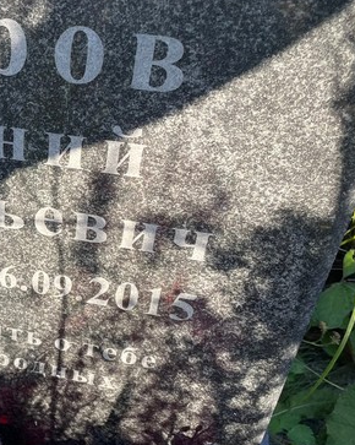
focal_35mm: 56
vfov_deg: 33.6
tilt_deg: -36.4
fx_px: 736
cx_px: -33
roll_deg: +1.2
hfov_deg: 25.2
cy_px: 218
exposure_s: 1/261
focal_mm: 4.2
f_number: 1.6
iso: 32
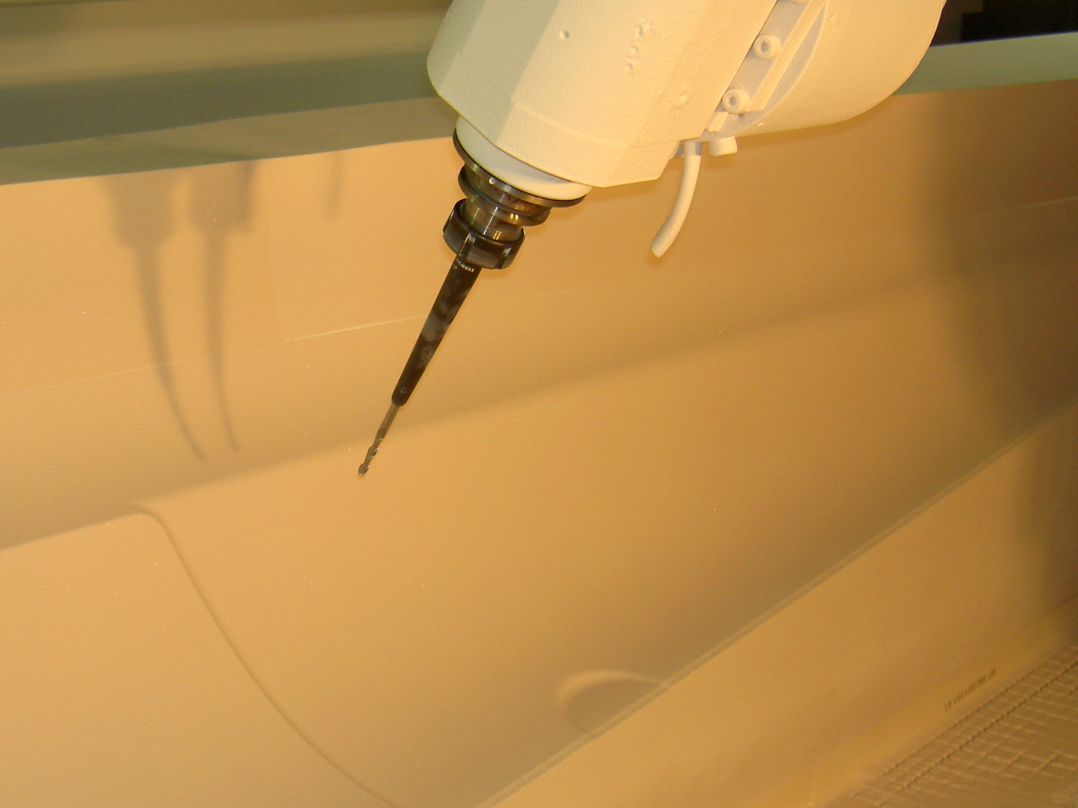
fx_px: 1837
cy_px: 471
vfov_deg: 24.8
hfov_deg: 32.3
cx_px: 310
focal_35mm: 59
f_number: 2.8
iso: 100
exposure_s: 1/60
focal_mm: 8
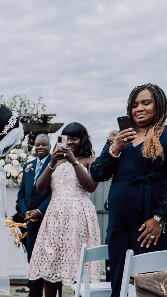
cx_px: -55
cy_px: 264
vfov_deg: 28.3
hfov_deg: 15.8
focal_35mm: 72
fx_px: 567
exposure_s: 1/320
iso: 320
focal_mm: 24
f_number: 2.8
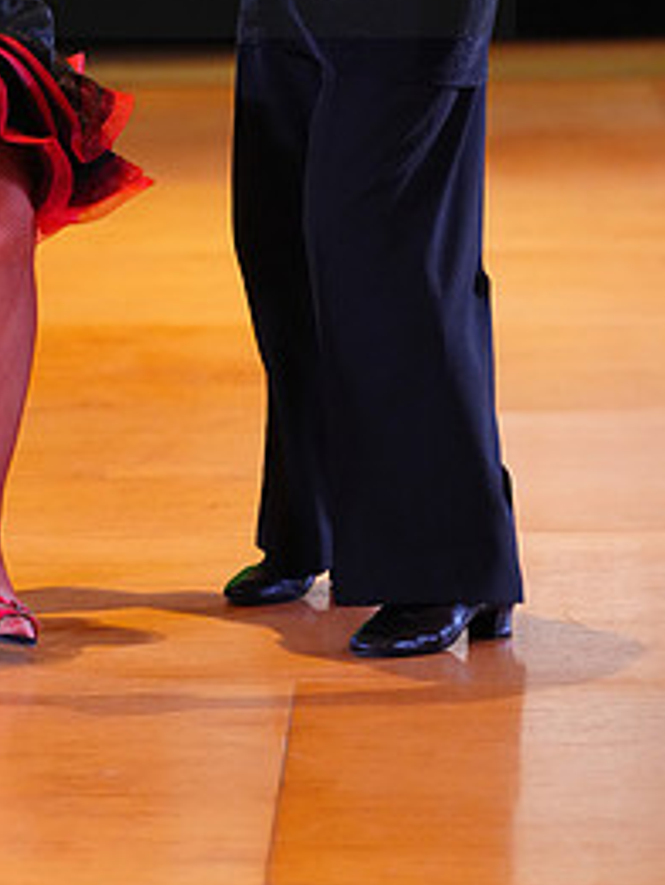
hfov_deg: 5.2
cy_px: -75
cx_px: 49
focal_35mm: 286
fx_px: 7320
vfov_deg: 6.9
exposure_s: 1/400
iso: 5000
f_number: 2.8
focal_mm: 134
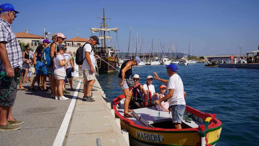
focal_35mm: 39
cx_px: 129
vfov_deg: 30.3
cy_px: 65
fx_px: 269
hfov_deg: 51.5
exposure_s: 1/320
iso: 100
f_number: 10
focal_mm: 37.1
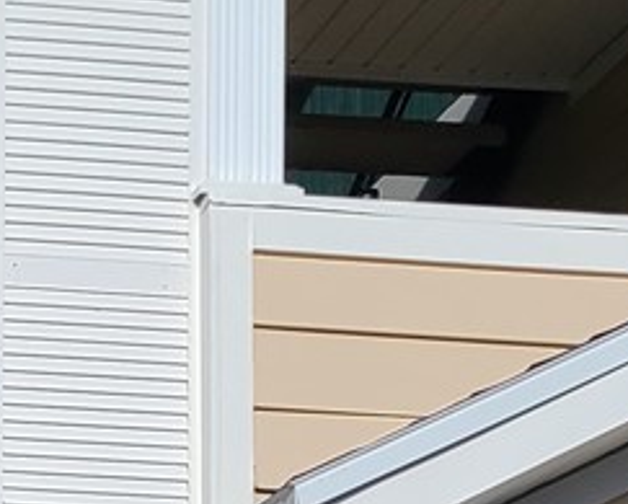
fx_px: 3108
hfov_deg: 10.5
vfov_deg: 8.2
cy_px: 1375
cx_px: -656
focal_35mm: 167
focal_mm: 5.4
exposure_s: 1/2327
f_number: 1.8
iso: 40
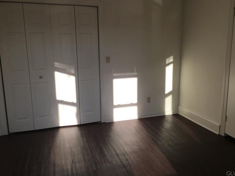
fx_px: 204
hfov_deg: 60.0
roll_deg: +0.9
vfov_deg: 46.8
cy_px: 86
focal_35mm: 30
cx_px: 120
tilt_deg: -9.1
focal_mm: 4.15
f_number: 2.2
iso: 25
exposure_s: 1/519
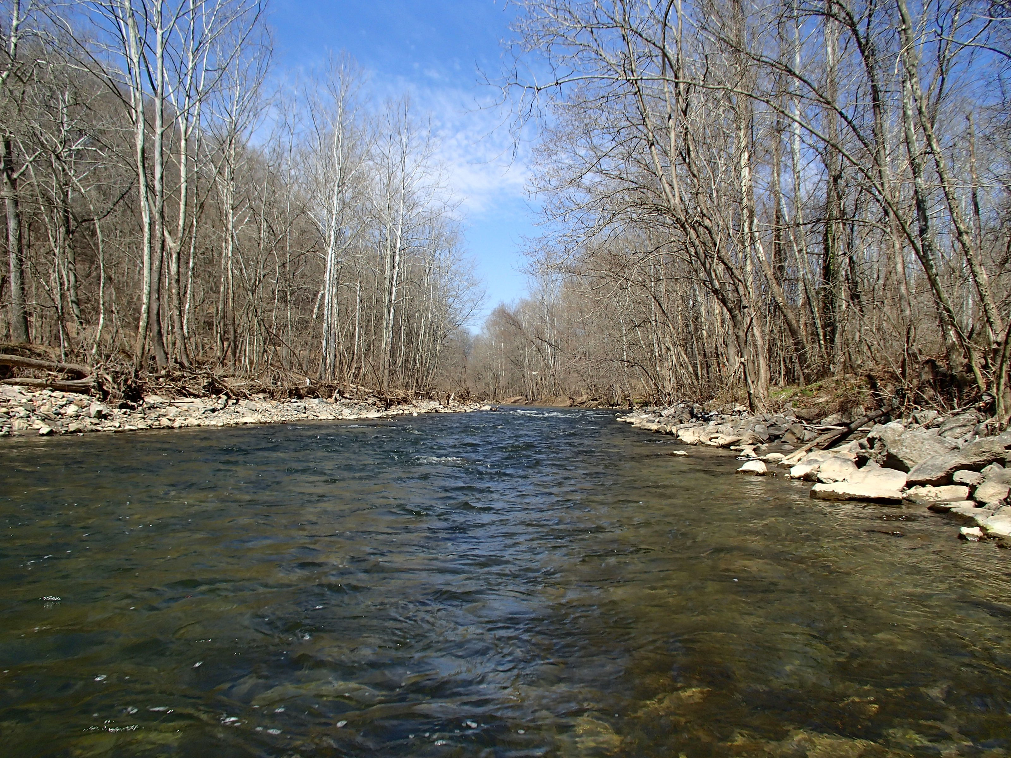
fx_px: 818
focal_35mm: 28
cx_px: 506
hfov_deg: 63.4
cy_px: 379
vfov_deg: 49.7
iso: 100
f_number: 11
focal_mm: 5
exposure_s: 1/100
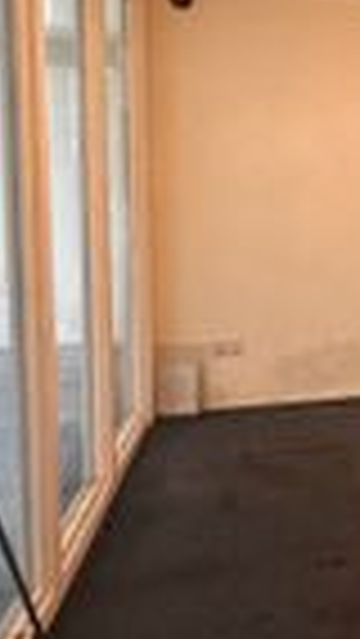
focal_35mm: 43
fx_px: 729
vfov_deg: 46.4
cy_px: 202
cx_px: 526
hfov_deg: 23.0
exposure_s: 1/25
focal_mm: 2.22
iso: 500
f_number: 2.2
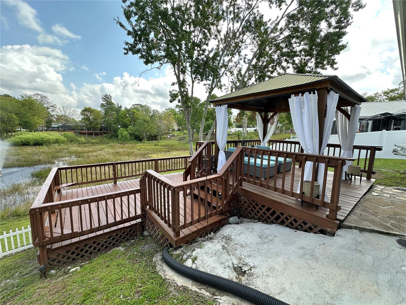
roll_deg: -2.0
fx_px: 164
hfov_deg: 102.1
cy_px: 152
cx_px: 203
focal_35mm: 14
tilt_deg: -7.9
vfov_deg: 85.7
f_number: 2.2
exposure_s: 1/428
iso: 40
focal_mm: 2.22
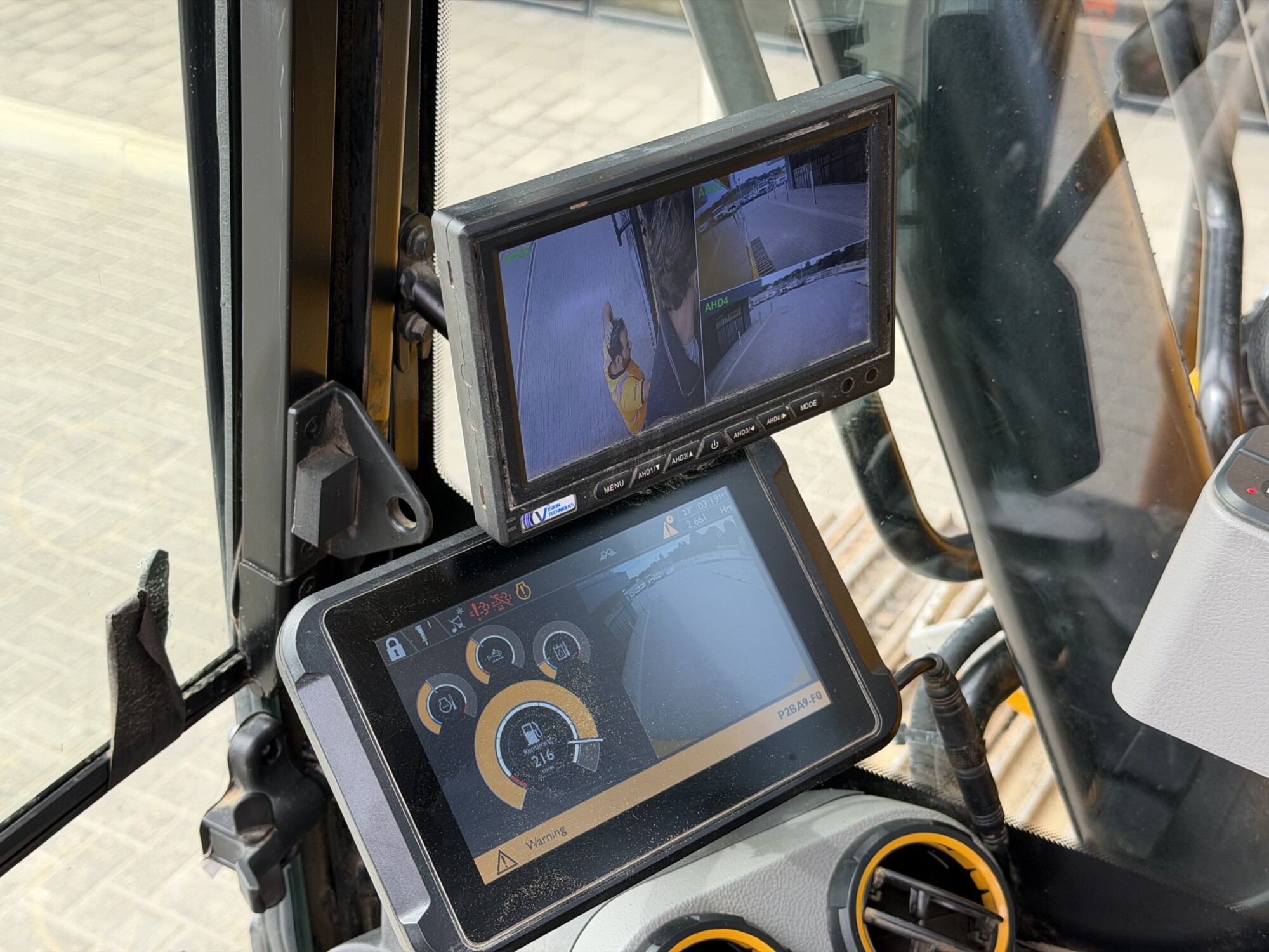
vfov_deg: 30.3
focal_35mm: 48
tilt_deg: -29.9
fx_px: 1760
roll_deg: +0.0
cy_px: 476
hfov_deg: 39.7
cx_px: 634
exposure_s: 1/240
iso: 64
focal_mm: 6.76
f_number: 1.78
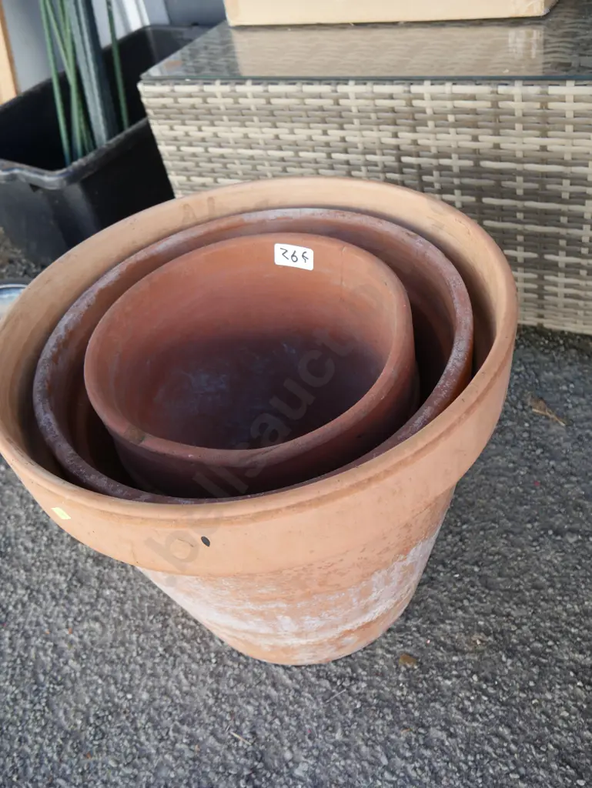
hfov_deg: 44.2
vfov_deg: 56.8
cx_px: 296
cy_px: 394
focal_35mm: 32
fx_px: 729
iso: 200
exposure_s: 1/125
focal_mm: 16
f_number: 4
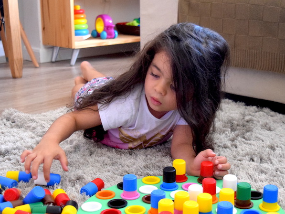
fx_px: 478
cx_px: 155
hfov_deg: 33.2
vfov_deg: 25.2
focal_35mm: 58
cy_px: 124
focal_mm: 24
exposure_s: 1/200
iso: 3200
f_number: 4
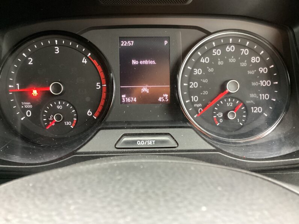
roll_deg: +0.2
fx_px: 268
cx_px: 150
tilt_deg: -32.5
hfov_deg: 58.4
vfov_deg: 45.4
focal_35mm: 31
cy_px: 112
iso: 400
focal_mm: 3.3
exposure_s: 1/30
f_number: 2.4
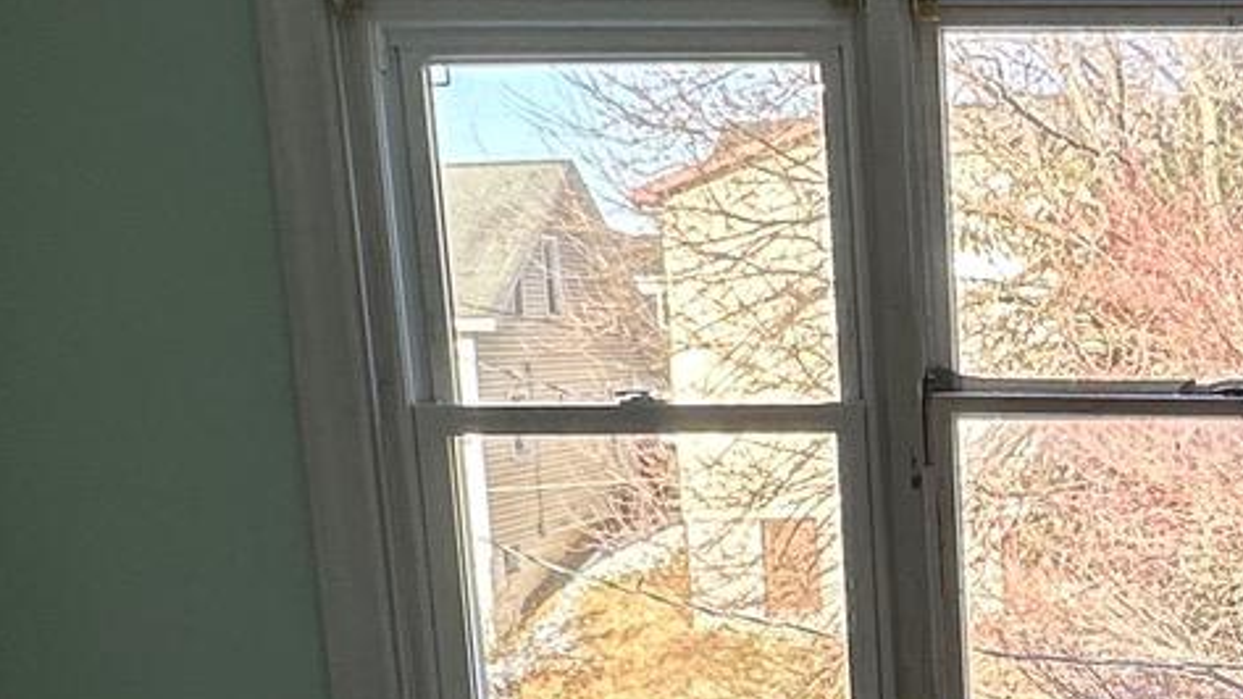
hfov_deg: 28.9
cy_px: 736
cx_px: 1361
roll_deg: +1.3
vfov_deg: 17.7
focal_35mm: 66
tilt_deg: -11.8
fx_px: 2175
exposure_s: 1/135
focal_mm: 2.22
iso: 40
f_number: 2.2
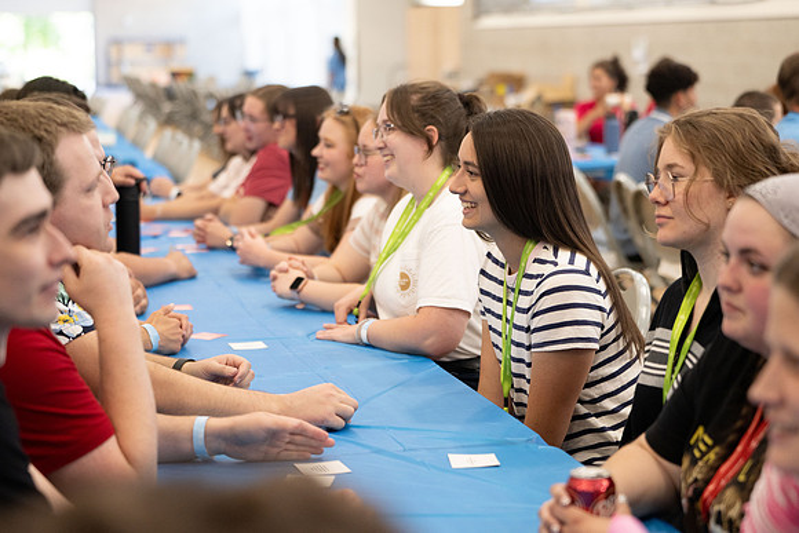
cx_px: 441
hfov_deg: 25.9
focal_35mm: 78
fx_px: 1738
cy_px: 243
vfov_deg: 17.4
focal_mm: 70
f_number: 2.8
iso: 800
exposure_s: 1/250
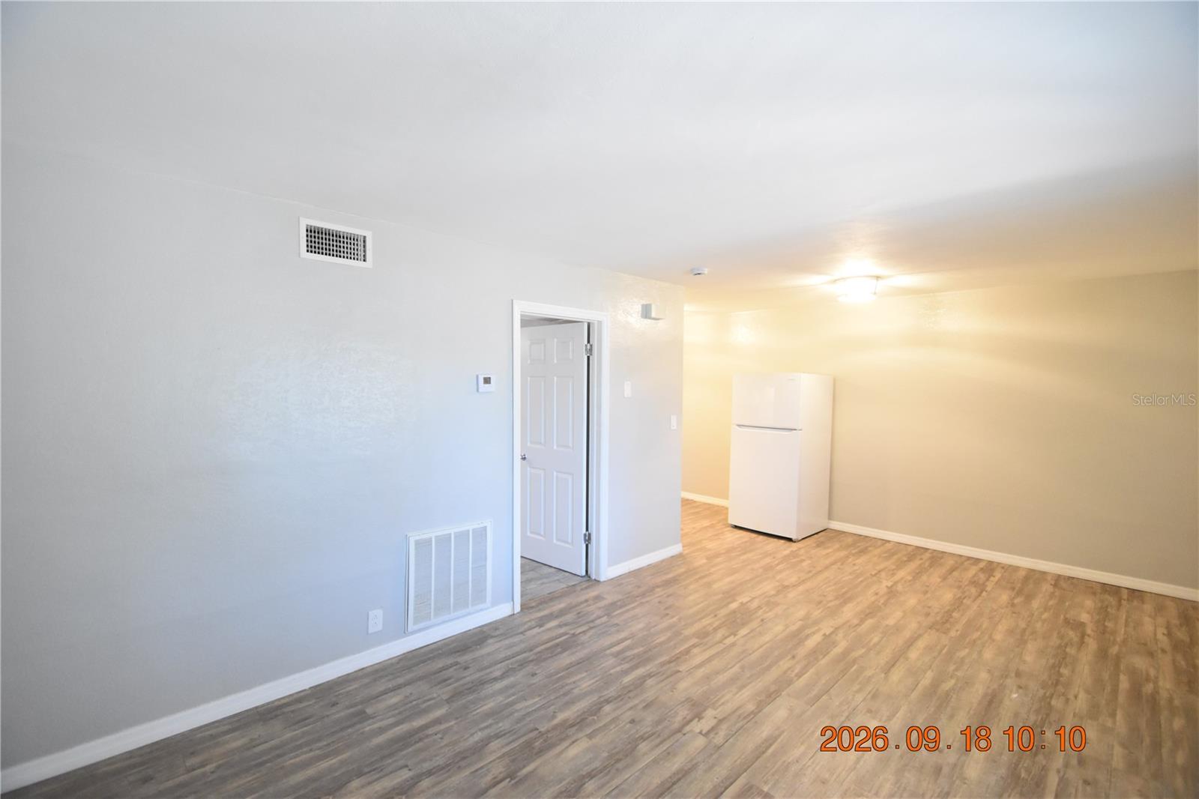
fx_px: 499
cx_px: 600
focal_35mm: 15
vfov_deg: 77.3
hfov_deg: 100.4
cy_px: 400
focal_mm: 10
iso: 2800
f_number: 3.5
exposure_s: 1/60
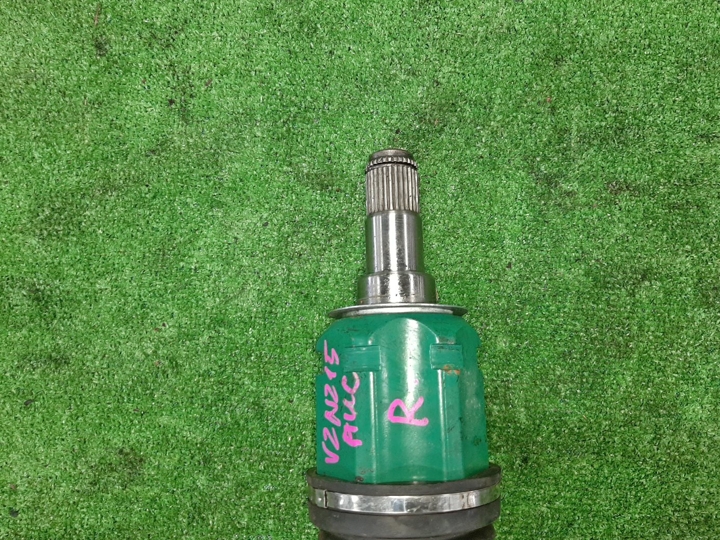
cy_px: 270
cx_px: 366
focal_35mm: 27
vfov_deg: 51.3
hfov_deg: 65.3
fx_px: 562
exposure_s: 1/50
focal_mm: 3.93
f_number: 1.7
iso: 163
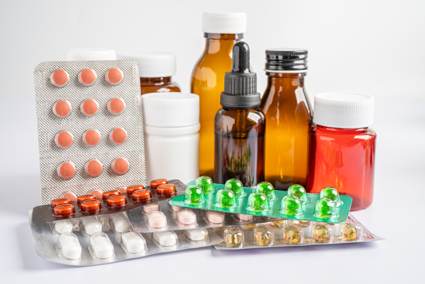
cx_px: 210
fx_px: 602
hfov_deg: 38.9
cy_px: 142
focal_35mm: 51
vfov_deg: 26.5
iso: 100
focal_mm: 50
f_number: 8
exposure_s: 1/100
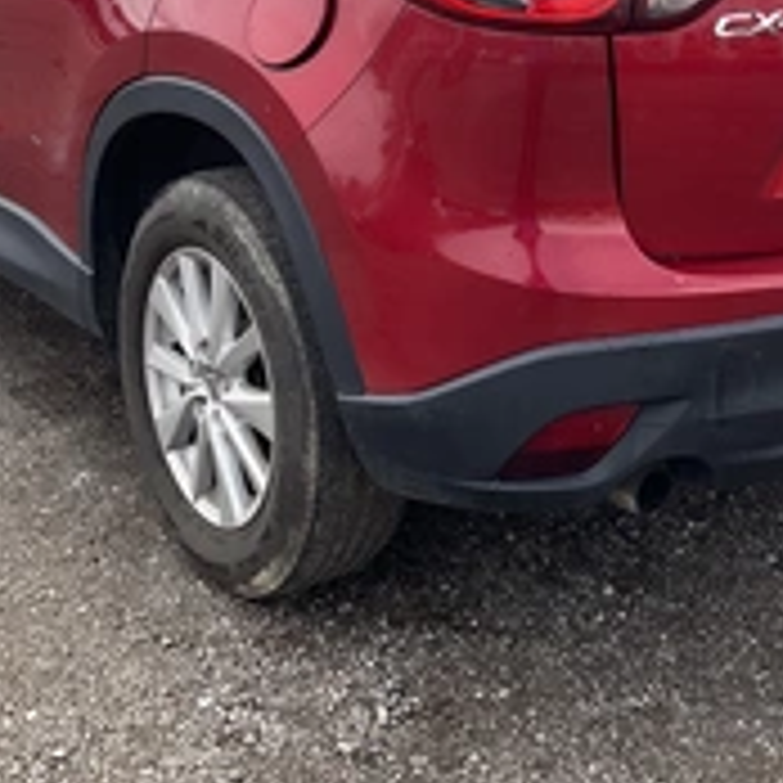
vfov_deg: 28.3
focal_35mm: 59
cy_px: 135
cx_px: 464
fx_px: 1510
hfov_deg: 29.0
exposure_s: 1/1121
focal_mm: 3
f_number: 1.8
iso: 25
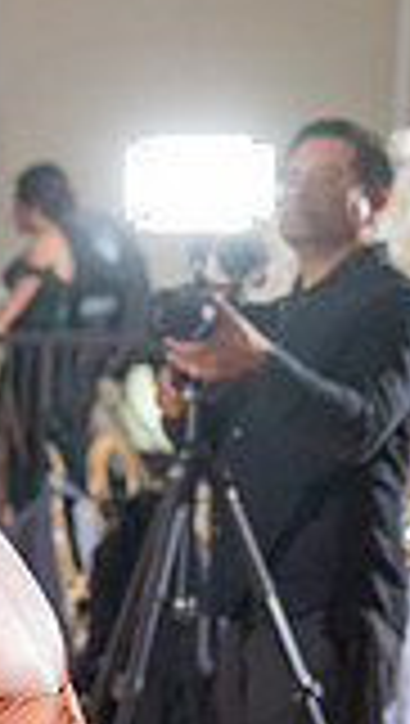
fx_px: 3197
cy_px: 533
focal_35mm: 166
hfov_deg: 6.7
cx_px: -784
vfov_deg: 12.9
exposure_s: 1/160
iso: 800
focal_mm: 44
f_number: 4
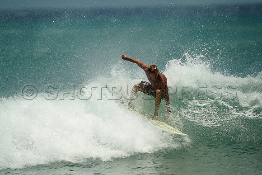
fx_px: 2912
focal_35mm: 400
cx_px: 131
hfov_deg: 5.2
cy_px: 88
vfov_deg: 3.4
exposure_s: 1/1600
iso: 100
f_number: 3.2
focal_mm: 400
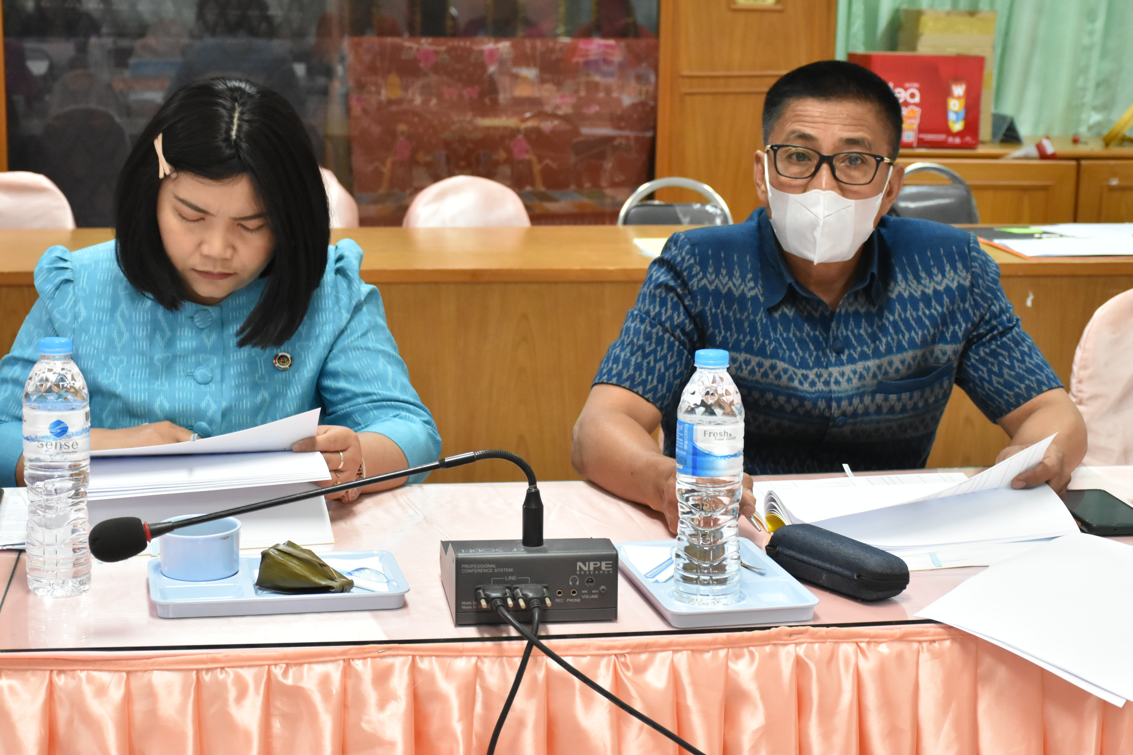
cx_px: 566
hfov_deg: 31.9
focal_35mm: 63
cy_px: 378
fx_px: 1983
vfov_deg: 21.6
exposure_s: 1/125
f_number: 5.6
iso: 3200
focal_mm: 42
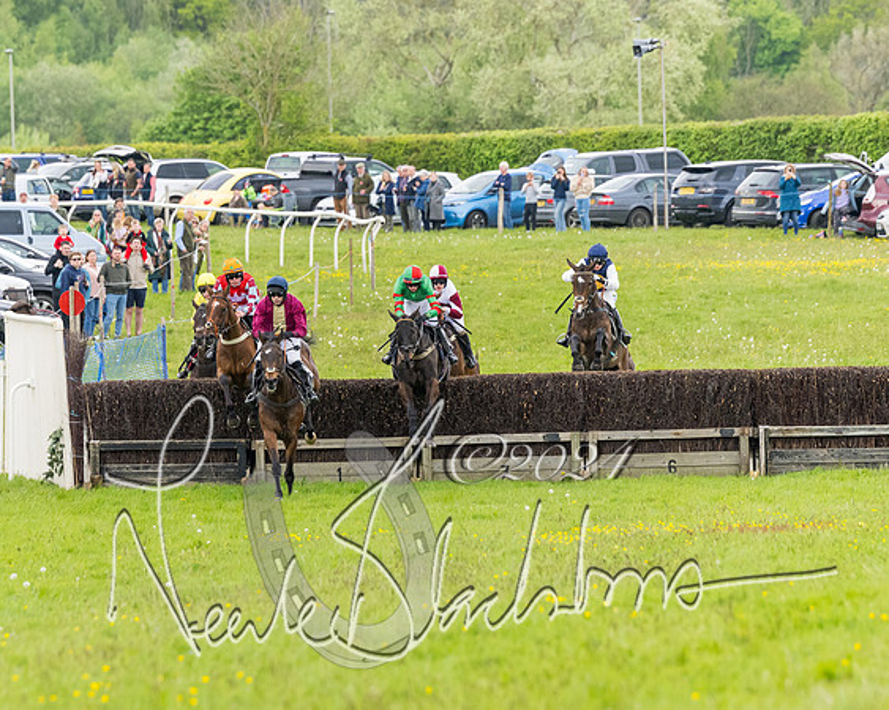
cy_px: 332
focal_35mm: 340
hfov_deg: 5.7
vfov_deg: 4.6
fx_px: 8935
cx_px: 275
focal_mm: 175
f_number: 4
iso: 1000
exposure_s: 1/1250
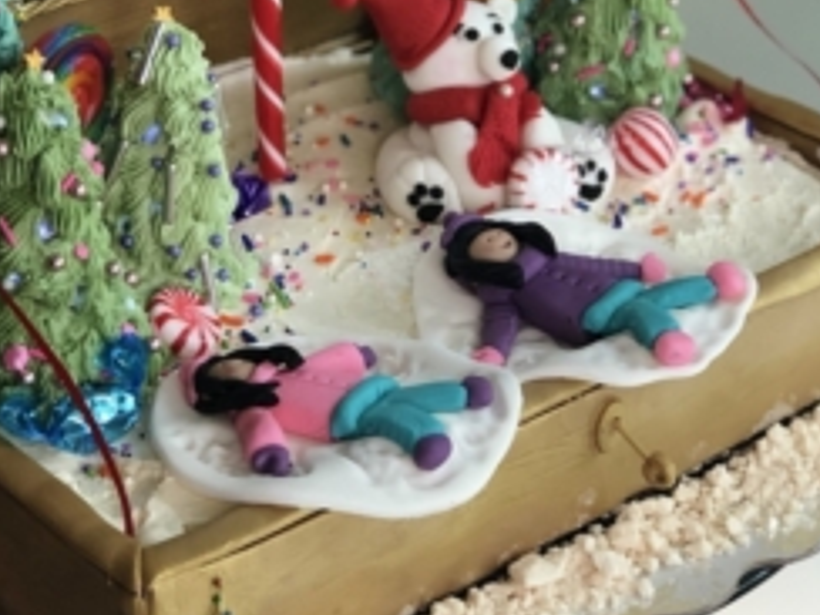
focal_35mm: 117
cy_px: 128
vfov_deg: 12.6
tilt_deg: -27.4
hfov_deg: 16.8
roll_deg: +1.7
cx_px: 328
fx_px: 2772
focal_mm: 6.6
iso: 64
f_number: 2.8
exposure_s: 1/30
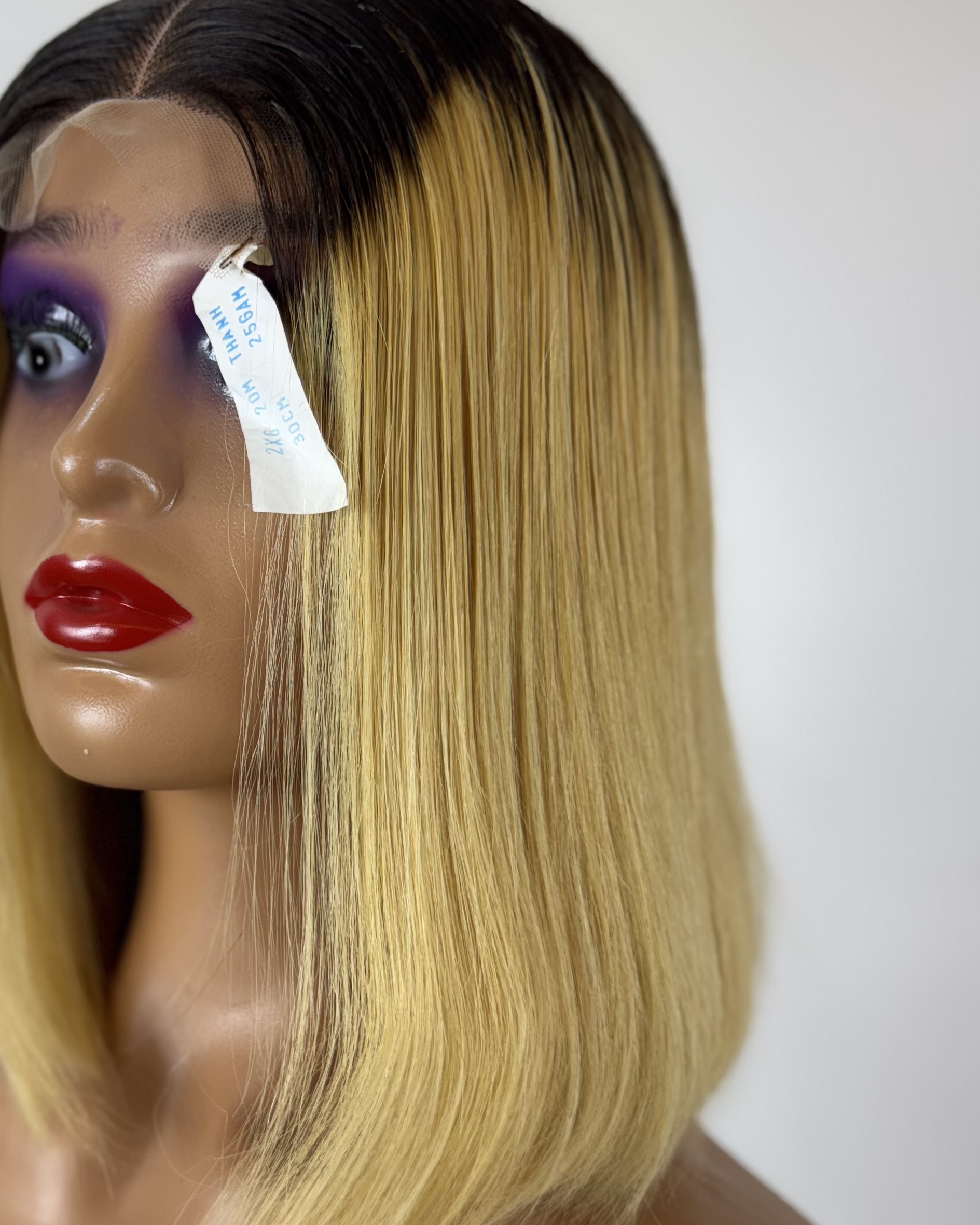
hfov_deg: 36.6
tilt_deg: -3.3
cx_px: 264
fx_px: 1450
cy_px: 620
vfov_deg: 45.8
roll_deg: +0.6
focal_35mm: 40
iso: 64
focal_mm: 6.76
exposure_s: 1/100
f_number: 1.78
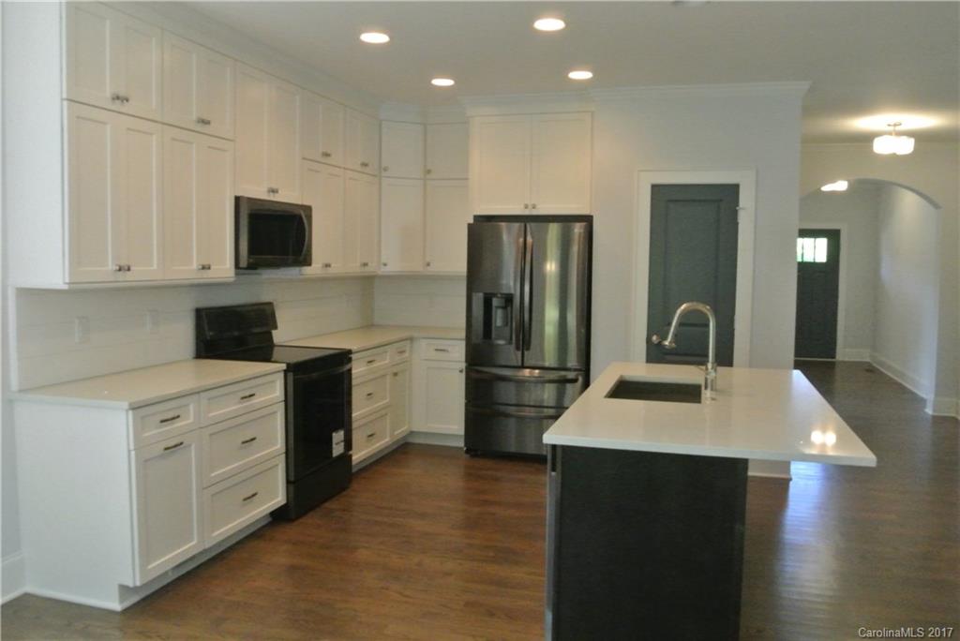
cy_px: 320
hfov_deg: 65.4
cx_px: 480
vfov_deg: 46.5
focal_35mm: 28
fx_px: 747
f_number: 3.5
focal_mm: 10.7
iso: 3200
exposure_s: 1/60
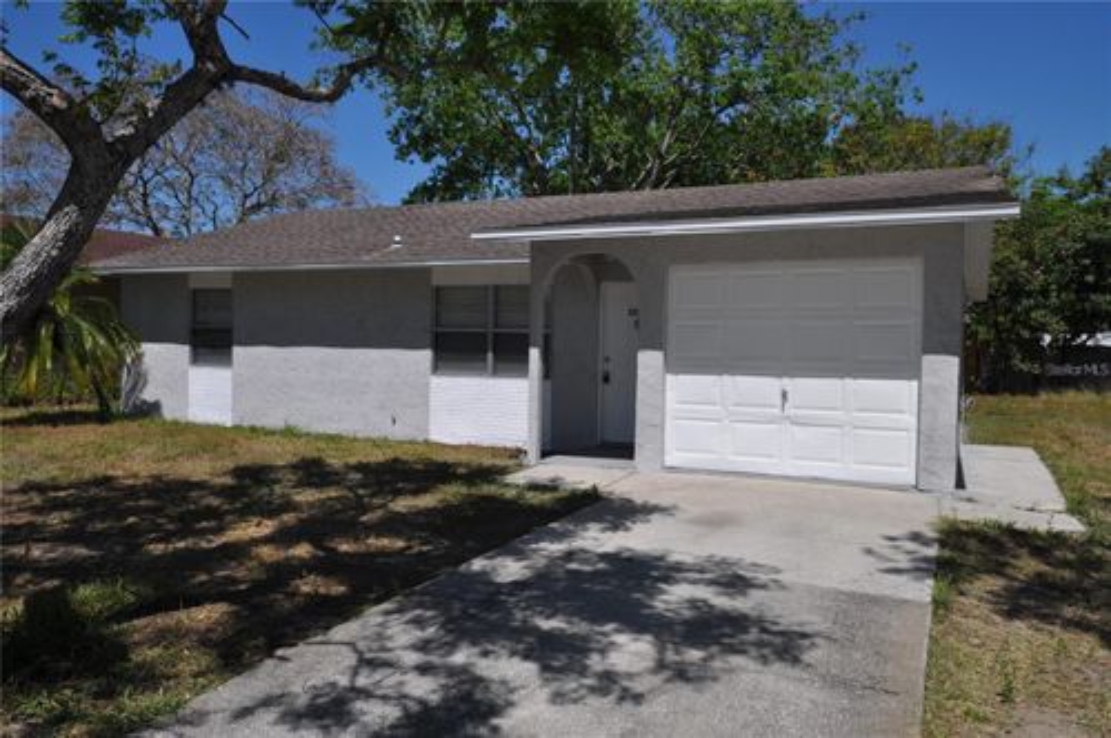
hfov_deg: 67.4
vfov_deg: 47.8
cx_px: 556
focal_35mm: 27
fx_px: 832
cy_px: 369
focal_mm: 18
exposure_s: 1/500
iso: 200
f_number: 11
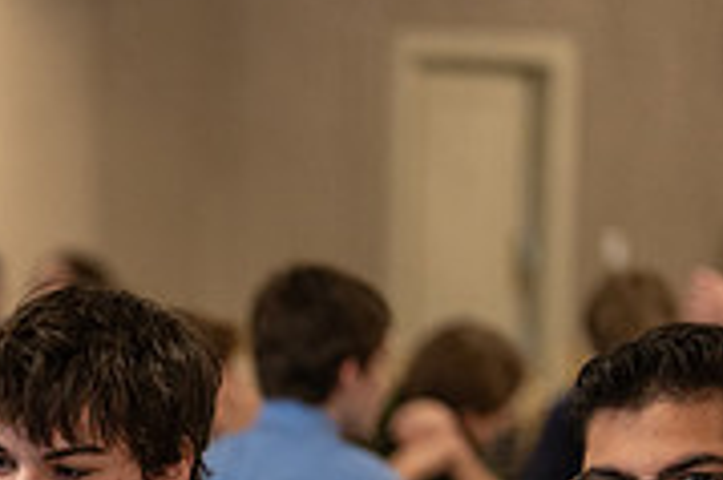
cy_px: 748
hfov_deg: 12.5
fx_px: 3250
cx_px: -77
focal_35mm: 162
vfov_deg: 8.3
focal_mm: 50
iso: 1250
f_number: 1.2
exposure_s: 1/320
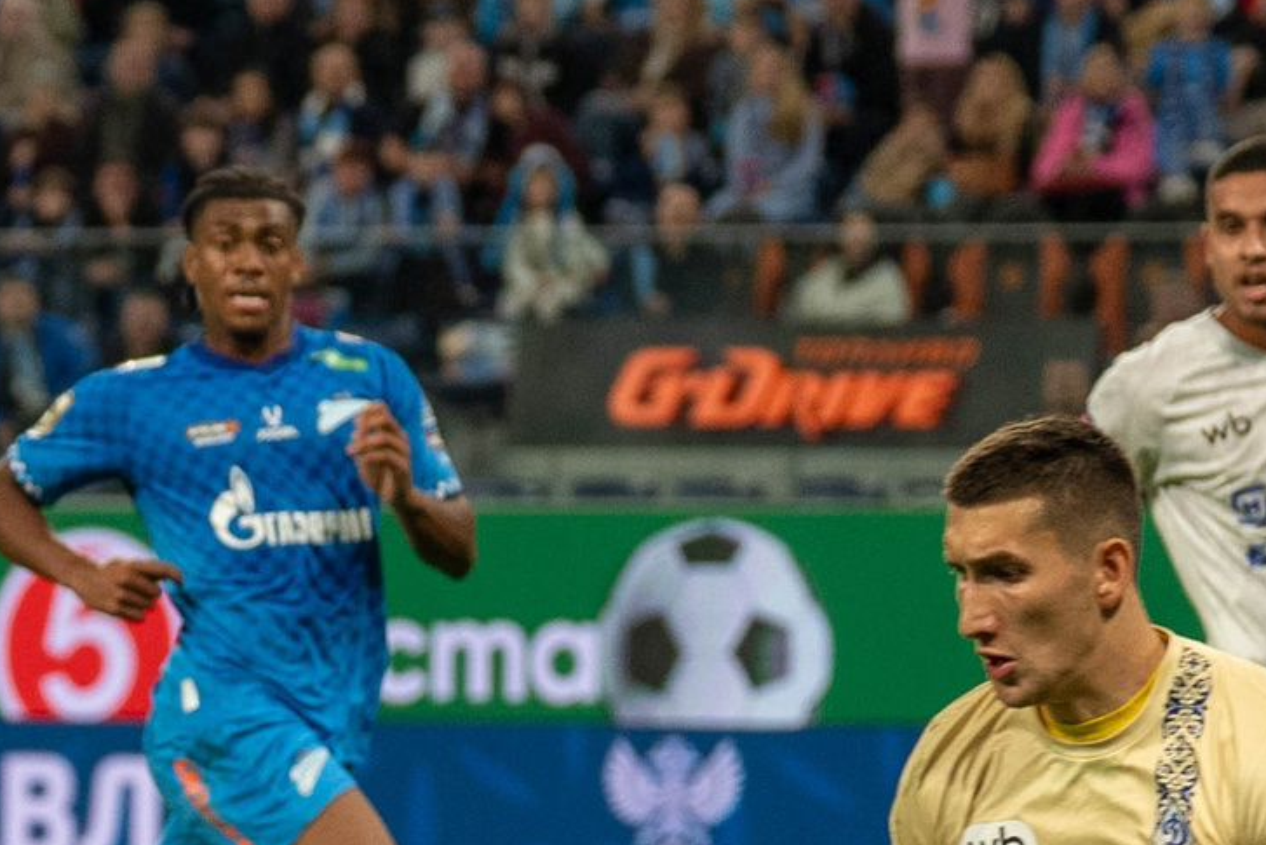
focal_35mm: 476
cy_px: 461
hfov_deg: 4.3
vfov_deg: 2.9
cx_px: -498
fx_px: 16742
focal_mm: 81
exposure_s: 1/1000
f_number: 2.8
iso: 1000
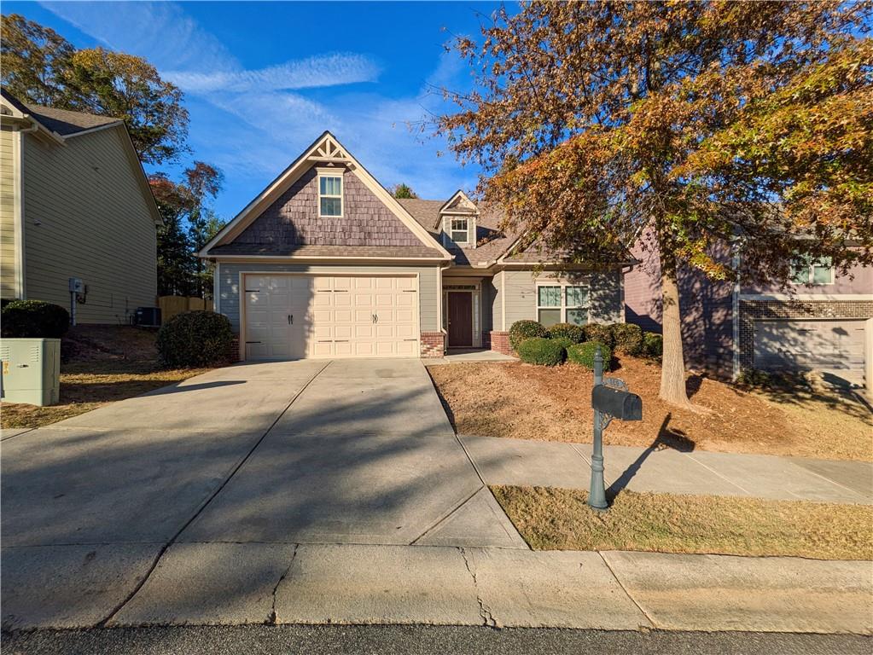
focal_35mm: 14
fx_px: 353
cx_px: 436
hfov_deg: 102.0
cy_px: 328
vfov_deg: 85.7
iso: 48
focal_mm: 1.83
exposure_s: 1/1887
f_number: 2.2
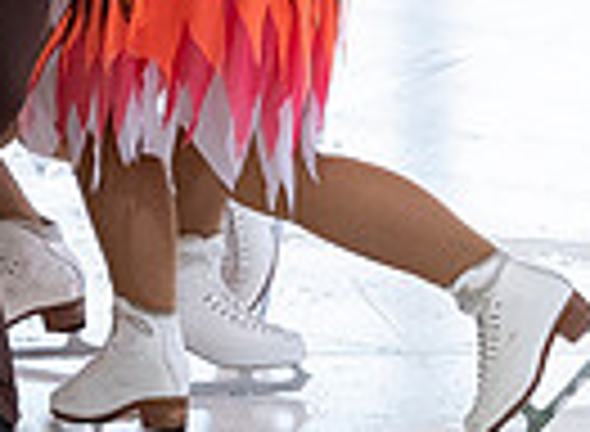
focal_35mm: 1080
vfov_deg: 1.4
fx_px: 18257
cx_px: -476
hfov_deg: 1.8
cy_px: -276
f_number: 4
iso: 640
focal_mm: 112
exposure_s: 1/320
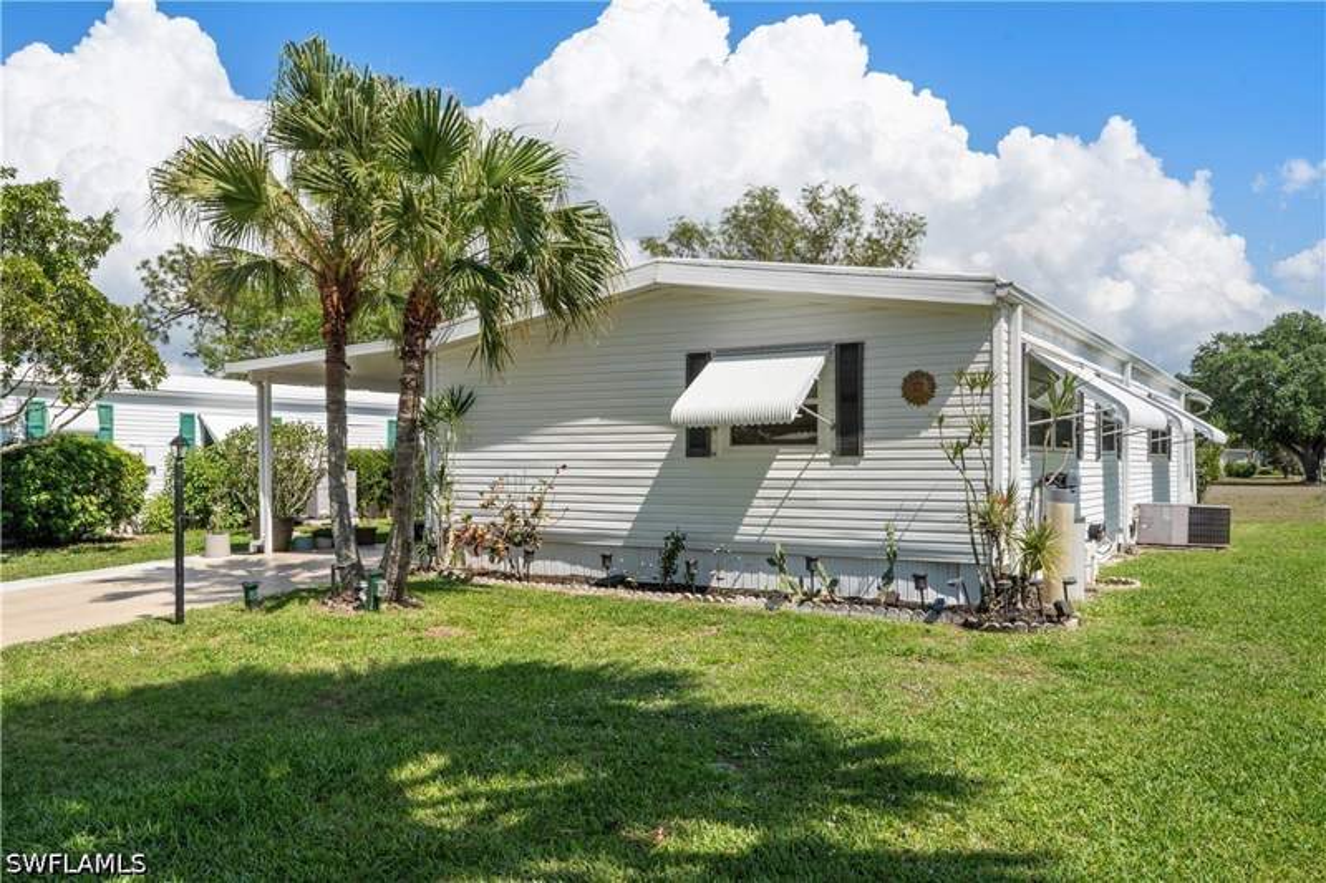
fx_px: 1013
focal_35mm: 28
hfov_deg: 66.4
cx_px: 663
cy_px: 442
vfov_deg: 47.1
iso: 100
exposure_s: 1/250
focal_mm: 27.5
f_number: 10
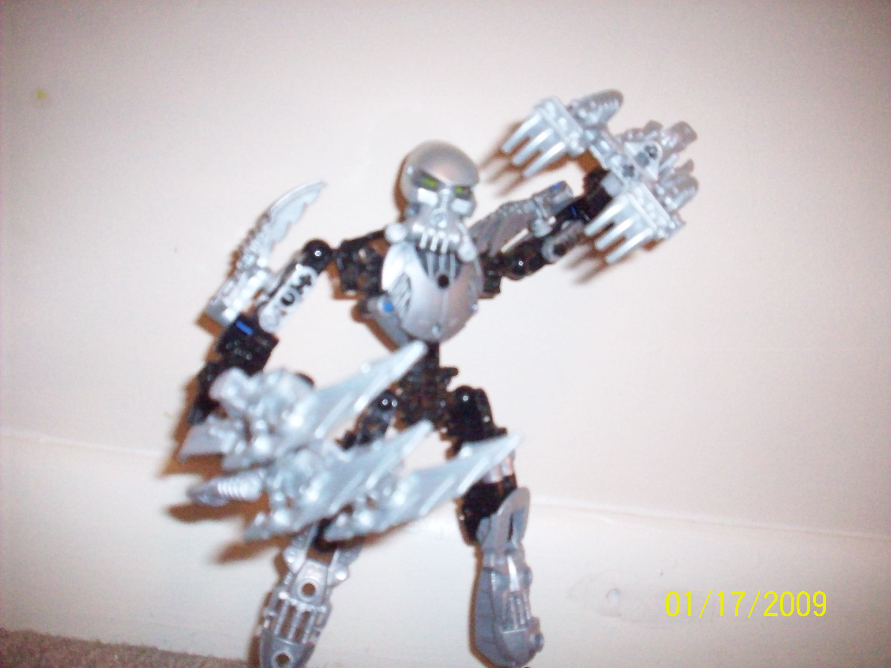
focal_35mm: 37
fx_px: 952
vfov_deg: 38.7
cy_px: 334
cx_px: 446
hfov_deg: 50.1
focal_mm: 6.2
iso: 800
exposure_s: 1/64
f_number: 2.8
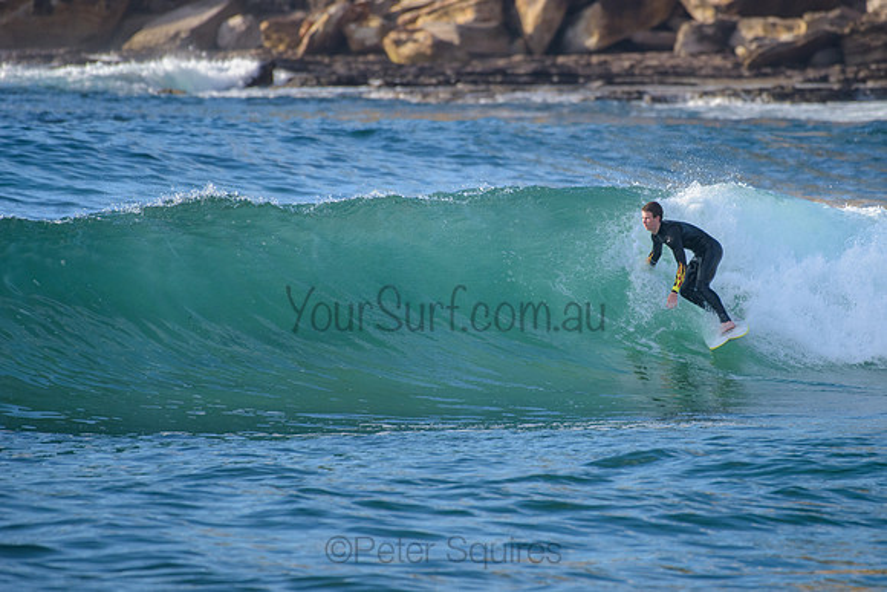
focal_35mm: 613
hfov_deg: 3.4
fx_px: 15115
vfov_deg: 2.2
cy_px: 260
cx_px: 541
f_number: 5.6
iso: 900
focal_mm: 500
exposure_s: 1/2000
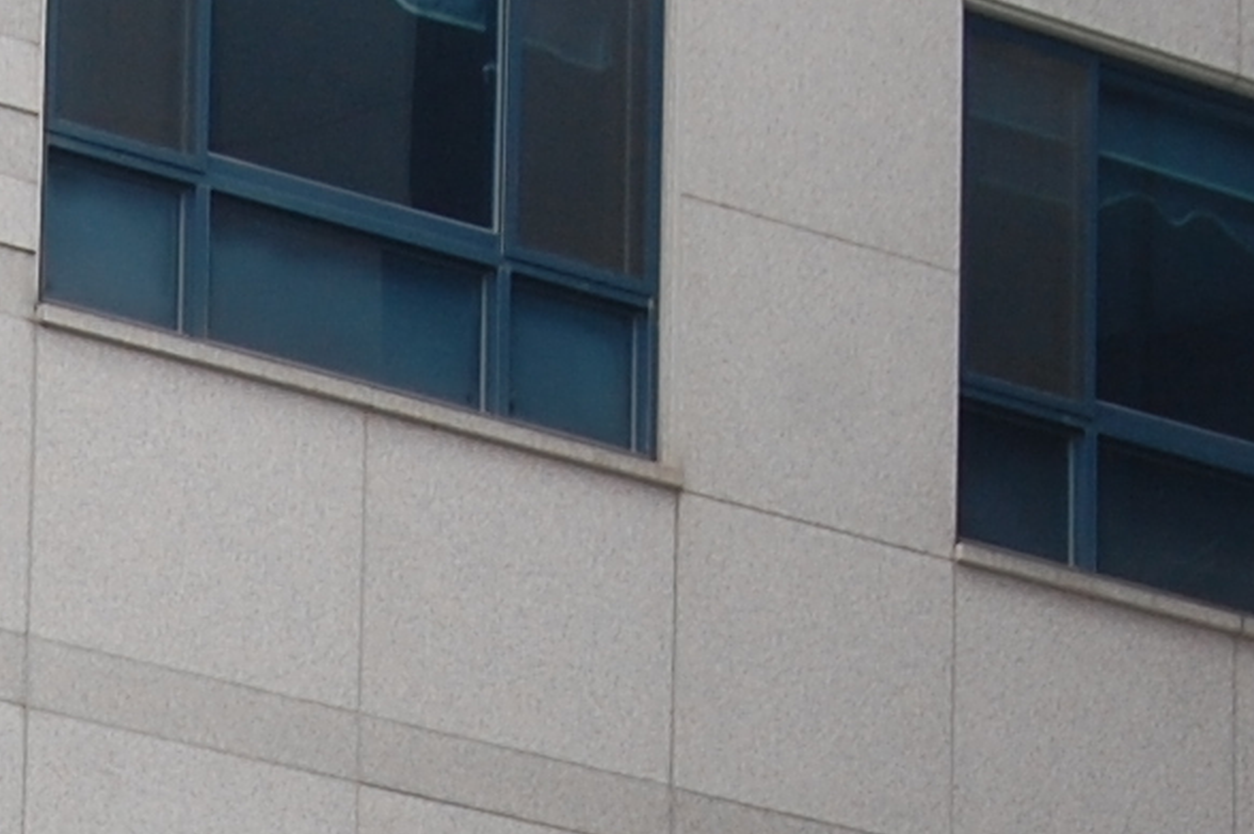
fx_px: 9084
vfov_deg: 5.1
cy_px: 1747
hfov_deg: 7.9
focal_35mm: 261
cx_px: -32
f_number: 6.3
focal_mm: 34
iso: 200
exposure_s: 1/160
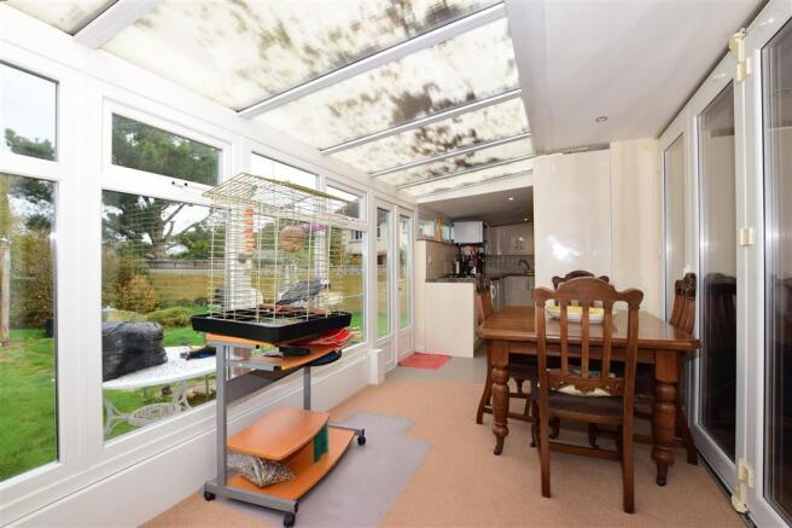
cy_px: 264
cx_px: 396
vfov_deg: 77.3
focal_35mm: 15
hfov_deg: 100.4
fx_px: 330
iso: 640
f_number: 8
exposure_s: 1/200
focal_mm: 10
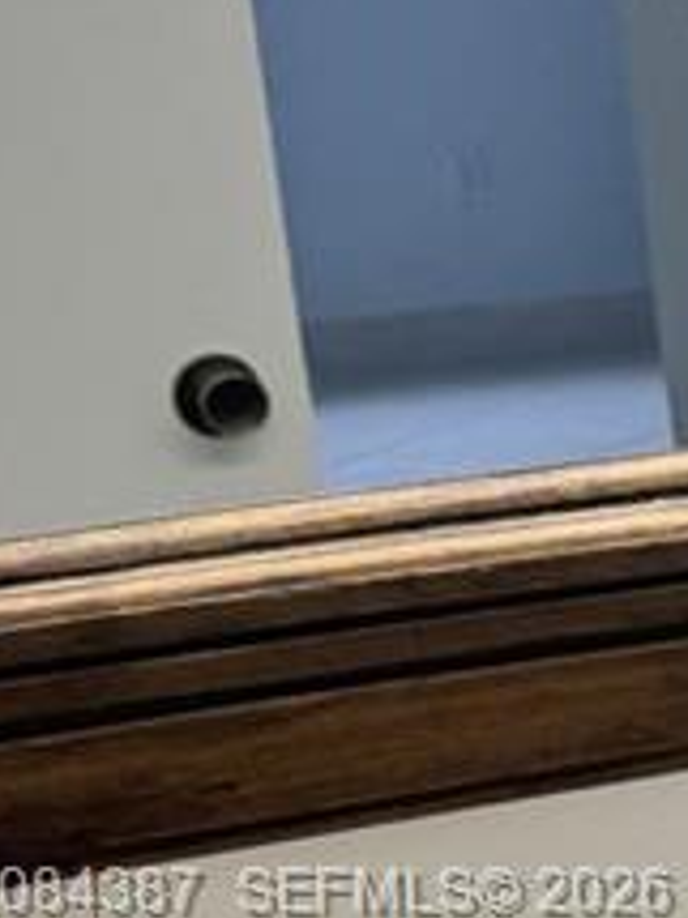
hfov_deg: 9.5
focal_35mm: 134
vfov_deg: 14.5
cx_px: 1803
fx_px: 3555
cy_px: 897
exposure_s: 1/123
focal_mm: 6.76
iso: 100
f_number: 1.78
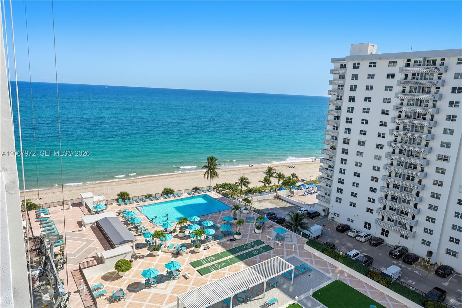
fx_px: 308
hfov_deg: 73.8
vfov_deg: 53.1
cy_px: 154
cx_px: 231
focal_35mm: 24
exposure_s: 1/8000
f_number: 8
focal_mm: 24
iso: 640
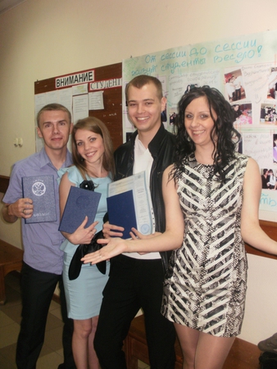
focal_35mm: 36
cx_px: 138
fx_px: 384
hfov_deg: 39.7
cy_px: 184
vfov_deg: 51.3
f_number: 3.5
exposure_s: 1/30
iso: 160
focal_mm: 6.3
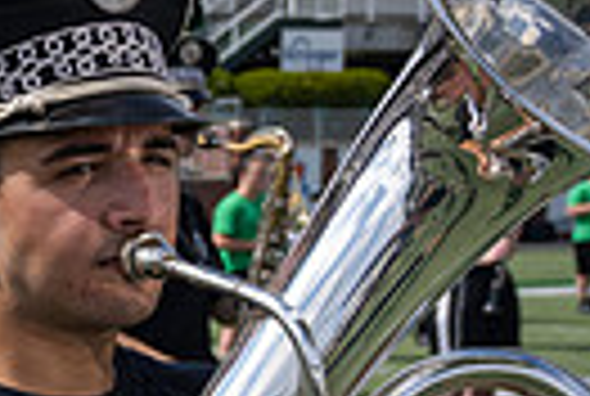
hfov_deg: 15.2
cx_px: -622
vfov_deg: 12.9
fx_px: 1741
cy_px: 317
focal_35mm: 106
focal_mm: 24
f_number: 5
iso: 200
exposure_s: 1/1600
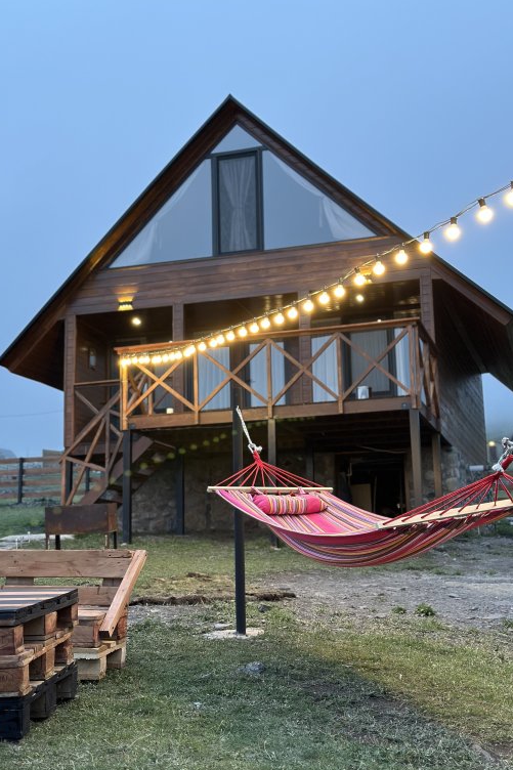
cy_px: 389
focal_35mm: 51
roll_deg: +0.6
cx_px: 221
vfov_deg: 38.9
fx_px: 1091
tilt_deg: +10.4
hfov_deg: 26.4
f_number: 1.78
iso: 100
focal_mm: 6.86
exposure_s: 1/50
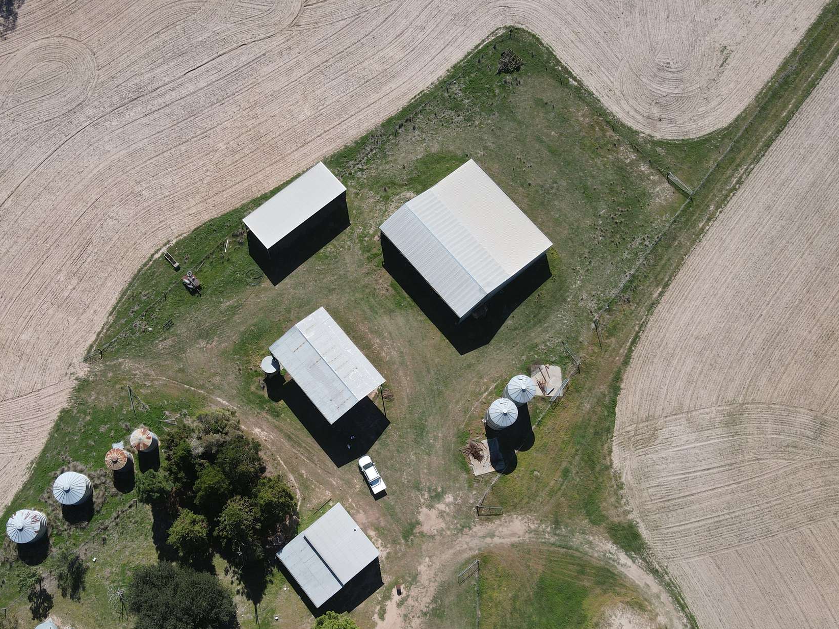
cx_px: 356
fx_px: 679
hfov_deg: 63.1
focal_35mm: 28
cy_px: 364
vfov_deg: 49.5
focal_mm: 4.5
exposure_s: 1/640
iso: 100
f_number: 2.8
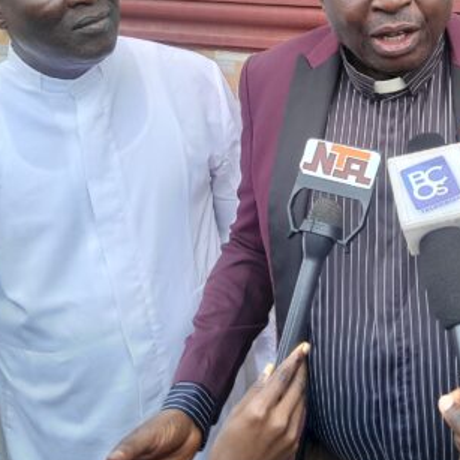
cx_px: 392
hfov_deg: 32.1
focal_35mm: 51
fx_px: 767
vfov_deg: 32.8
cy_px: 116
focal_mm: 3.98
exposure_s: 1/134
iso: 40
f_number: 1.8
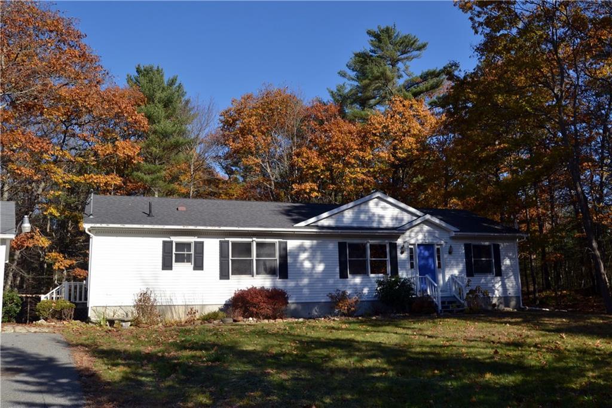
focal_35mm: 33
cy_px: 204
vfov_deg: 39.9
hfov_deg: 57.2
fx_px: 561
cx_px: 306
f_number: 9
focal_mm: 22
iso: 100
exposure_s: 1/200
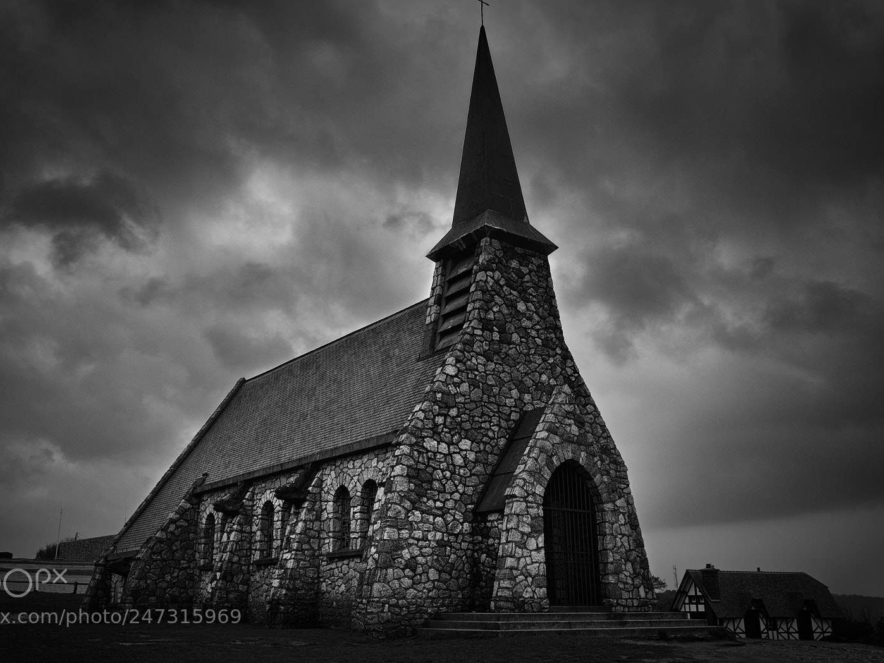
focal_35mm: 33
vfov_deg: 43.0
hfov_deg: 55.3
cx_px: 416
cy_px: 329
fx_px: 843
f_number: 4
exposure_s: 1/500
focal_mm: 30
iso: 200
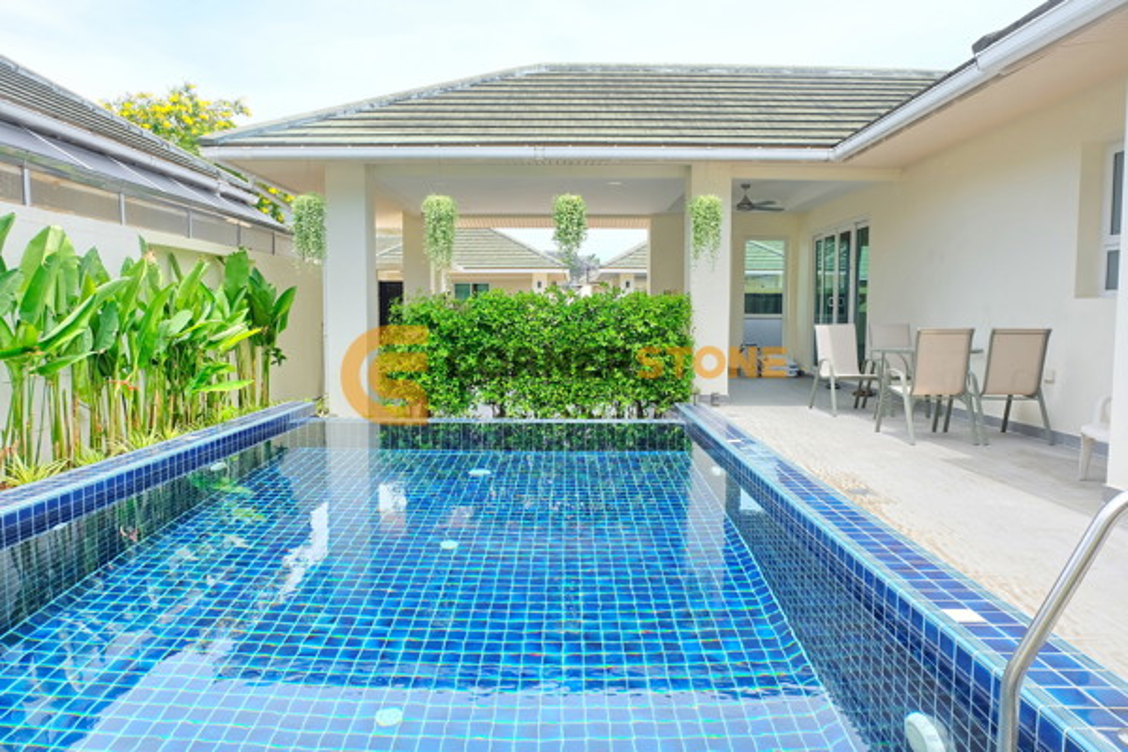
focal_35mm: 24
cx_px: 564
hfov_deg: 73.7
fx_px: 752
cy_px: 376
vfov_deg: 53.1
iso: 400
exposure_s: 1/350
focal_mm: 16
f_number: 6.4
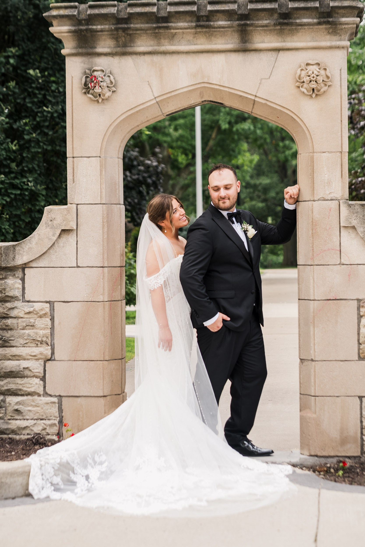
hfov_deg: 16.1
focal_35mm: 85
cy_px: 274
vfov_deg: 23.9
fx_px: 1292
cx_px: 182
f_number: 3.5
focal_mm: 85
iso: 100
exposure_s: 1/125
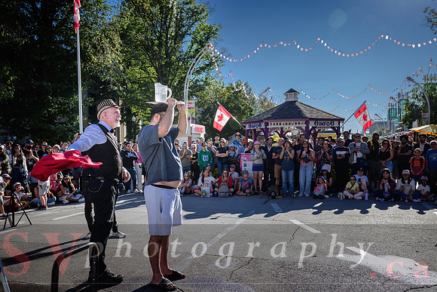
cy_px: 150
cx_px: 209
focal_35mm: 30
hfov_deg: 61.1
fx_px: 370
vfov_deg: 43.0
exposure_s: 1/250
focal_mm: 29
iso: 64
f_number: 4
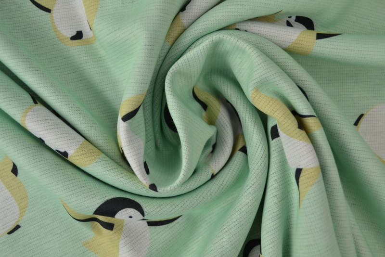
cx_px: 192
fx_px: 385
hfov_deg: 53.1
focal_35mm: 36
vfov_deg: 36.9
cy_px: 128
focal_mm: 24
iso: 100
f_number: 5.6
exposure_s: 1/50
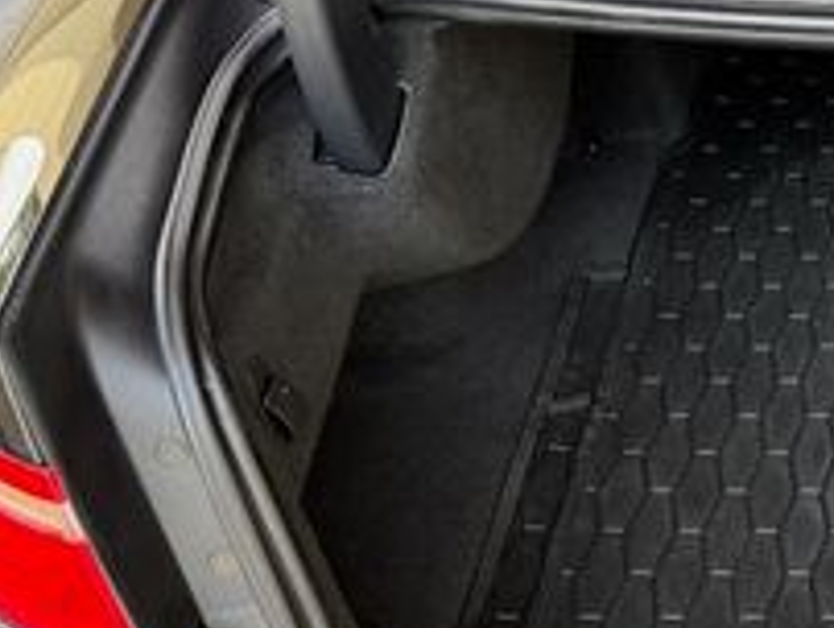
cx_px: 1053
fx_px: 1833
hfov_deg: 23.1
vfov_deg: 19.4
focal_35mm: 76
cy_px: 426
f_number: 1.78
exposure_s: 1/158
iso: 160
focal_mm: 6.76
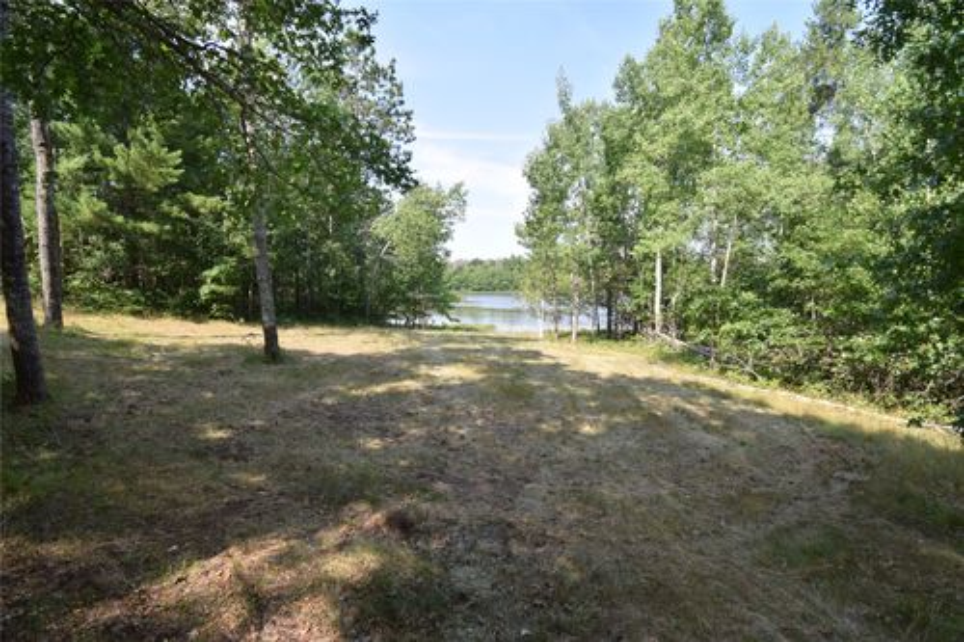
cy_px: 321
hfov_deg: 100.4
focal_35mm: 15
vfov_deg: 77.3
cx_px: 482
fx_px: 402
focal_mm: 10
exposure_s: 1/200
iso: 320
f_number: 11
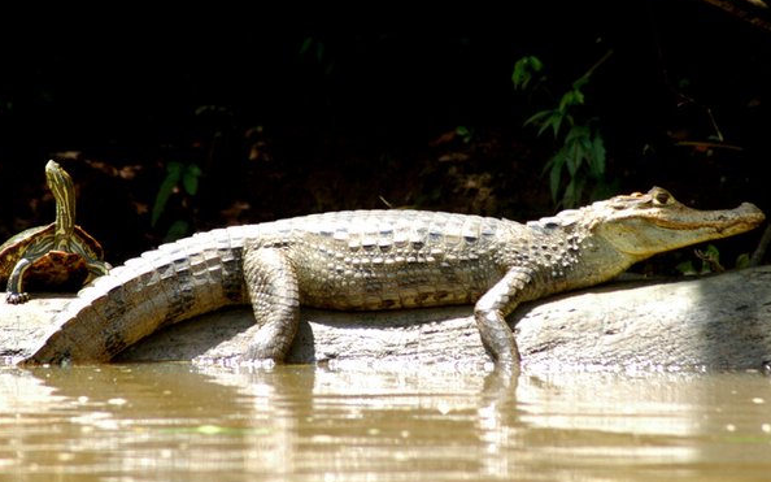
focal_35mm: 463
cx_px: 417
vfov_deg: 2.8
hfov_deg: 4.5
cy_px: 201
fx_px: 9727
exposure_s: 1/160
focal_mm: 240
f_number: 9
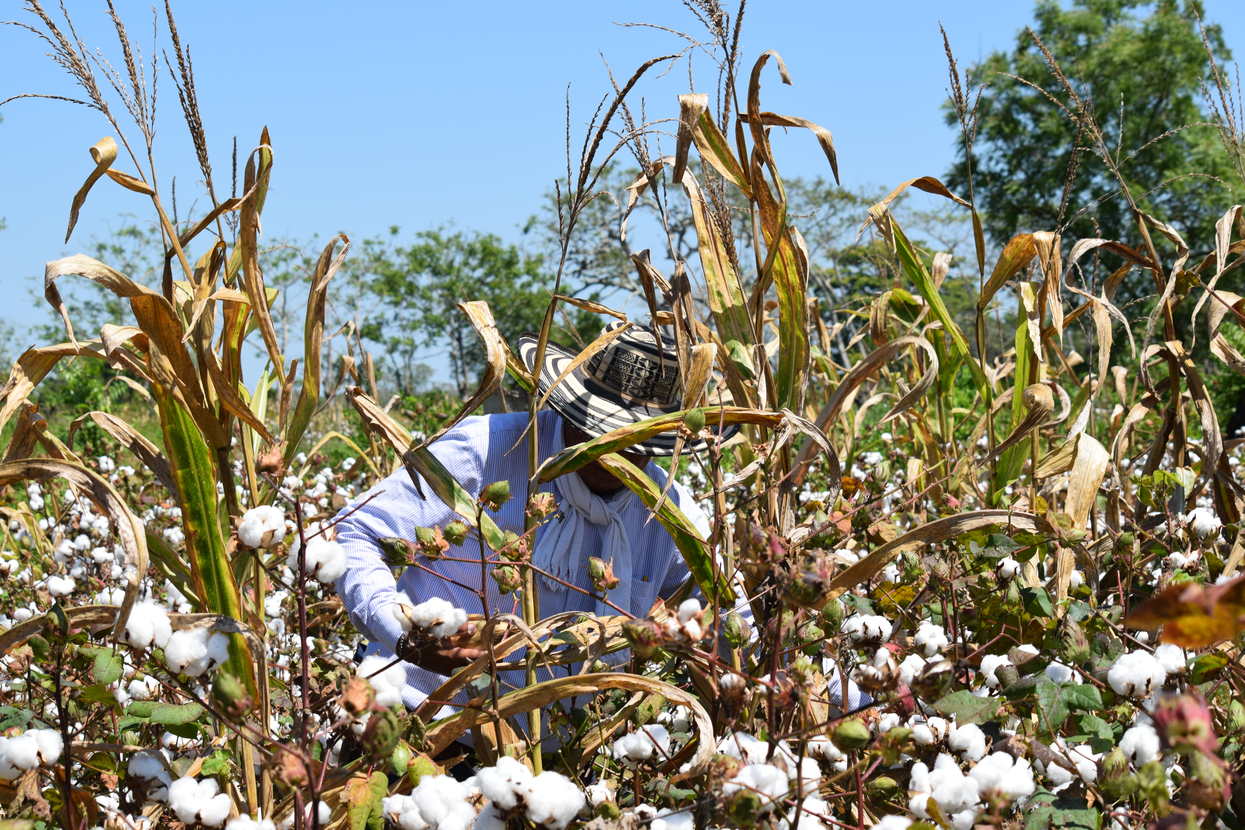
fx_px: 2853
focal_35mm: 82
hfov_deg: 24.6
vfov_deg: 16.6
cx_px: 622
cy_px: 415
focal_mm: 55
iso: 200
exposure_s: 1/400
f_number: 10
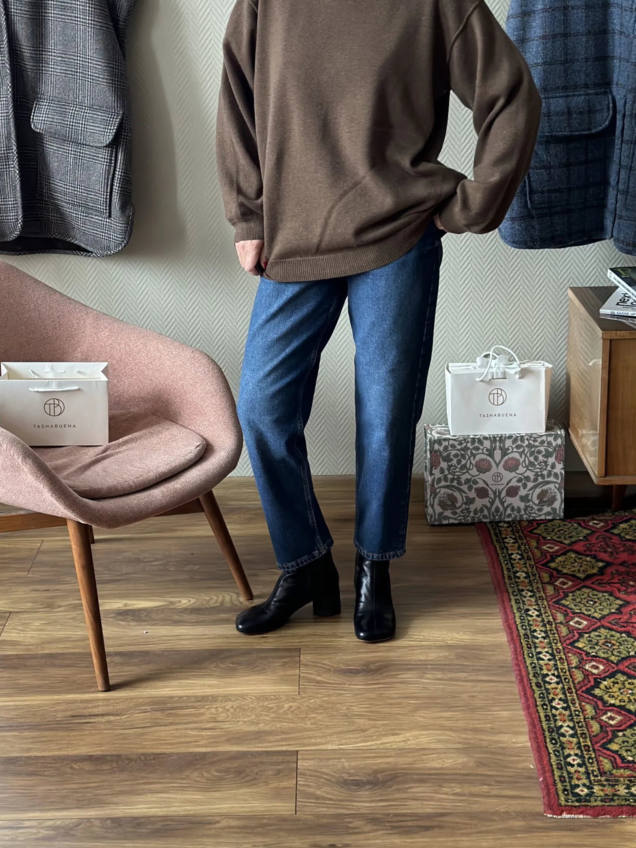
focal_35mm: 58
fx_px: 1421
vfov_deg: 33.2
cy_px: 359
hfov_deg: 25.2
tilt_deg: -16.6
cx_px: 311
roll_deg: +0.8
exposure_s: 1/56
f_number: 1.78
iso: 400
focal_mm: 6.86
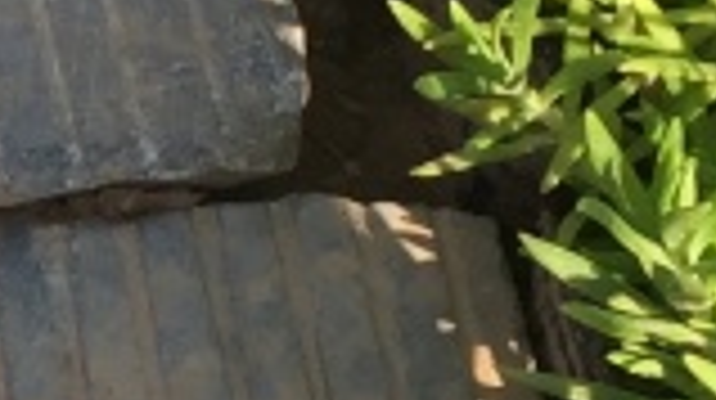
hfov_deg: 9.3
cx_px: -851
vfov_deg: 5.7
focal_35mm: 212
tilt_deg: -52.4
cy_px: 263
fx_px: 4020
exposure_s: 1/989
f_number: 2.2
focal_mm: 4.15
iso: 32
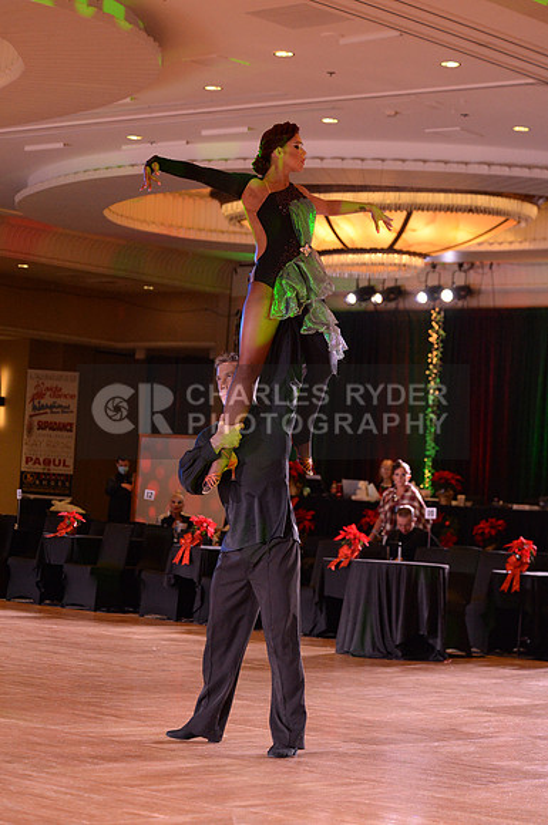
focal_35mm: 95
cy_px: 412
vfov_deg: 21.5
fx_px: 2176
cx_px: 274
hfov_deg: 14.4
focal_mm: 95
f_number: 5.6
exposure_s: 1/250
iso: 5000
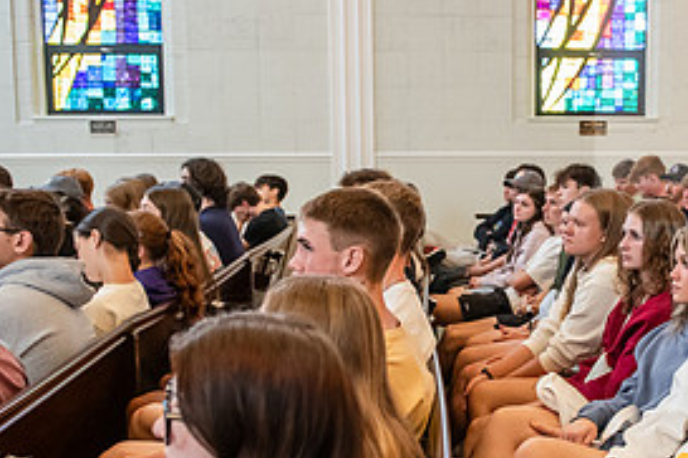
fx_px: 975
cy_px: 281
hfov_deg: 37.9
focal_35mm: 51
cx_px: 519
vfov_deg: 26.4
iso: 2500
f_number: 3.2
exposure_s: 1/160
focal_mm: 24
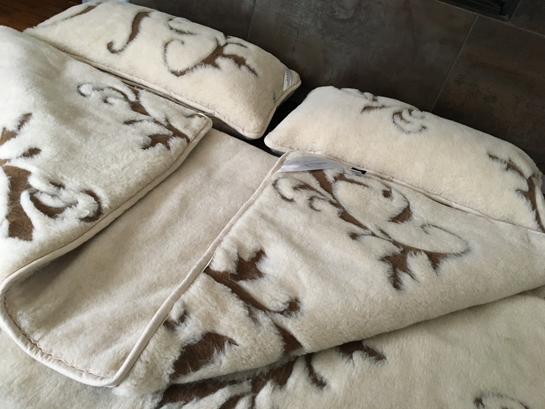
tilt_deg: -35.5
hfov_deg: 61.7
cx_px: 272
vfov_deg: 48.2
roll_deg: -15.1
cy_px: 204
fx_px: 457
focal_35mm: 29
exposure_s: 1/33
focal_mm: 4.15
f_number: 2.2
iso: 200
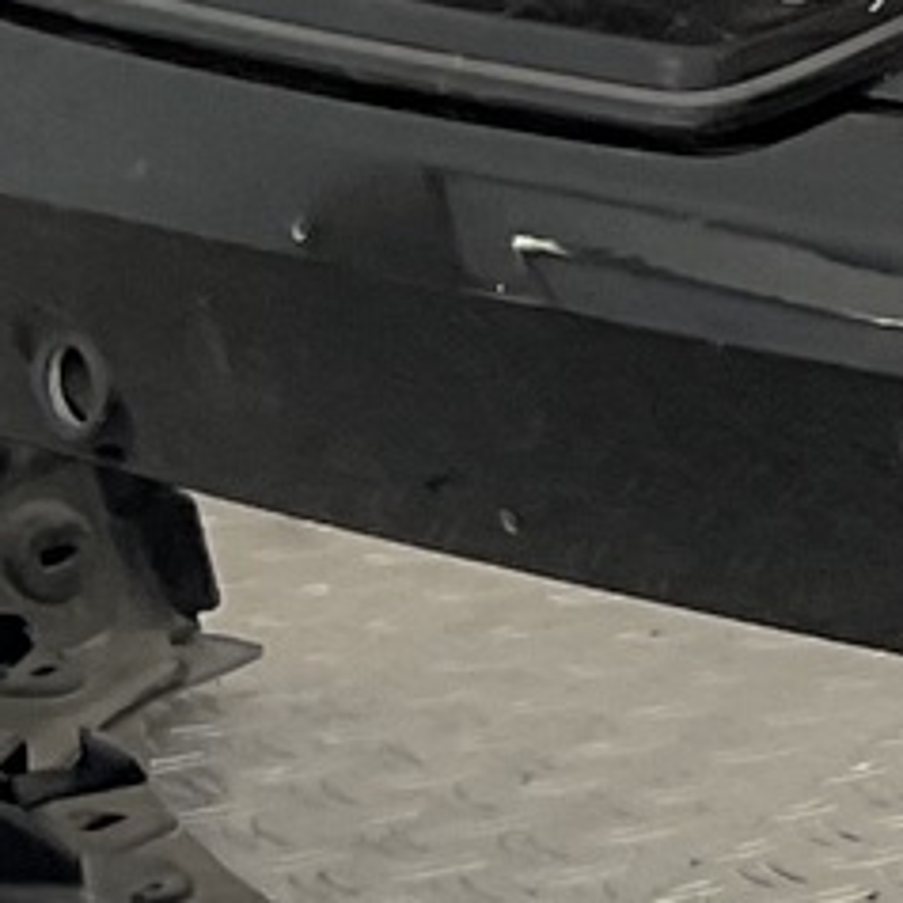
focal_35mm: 217
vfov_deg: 8.0
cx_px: 3115
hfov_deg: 6.9
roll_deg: -3.3
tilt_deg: -10.6
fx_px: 6404
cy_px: 129
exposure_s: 1/156
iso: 16
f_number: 1.8
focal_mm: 3
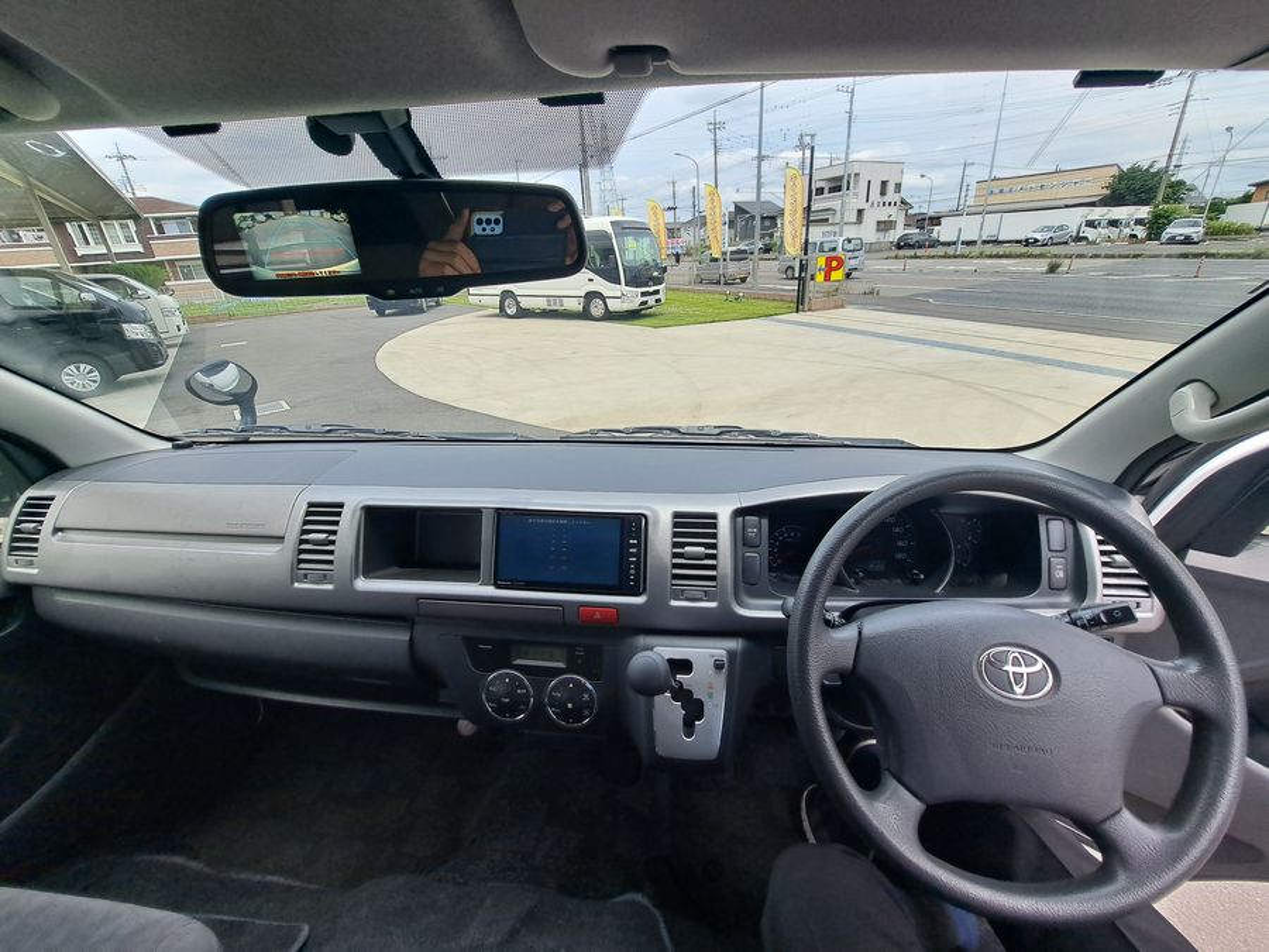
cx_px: 634
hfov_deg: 106.2
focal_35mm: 13
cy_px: 476
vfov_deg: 89.9
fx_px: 477
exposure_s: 1/892
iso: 50
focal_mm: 1.74
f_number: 2.2
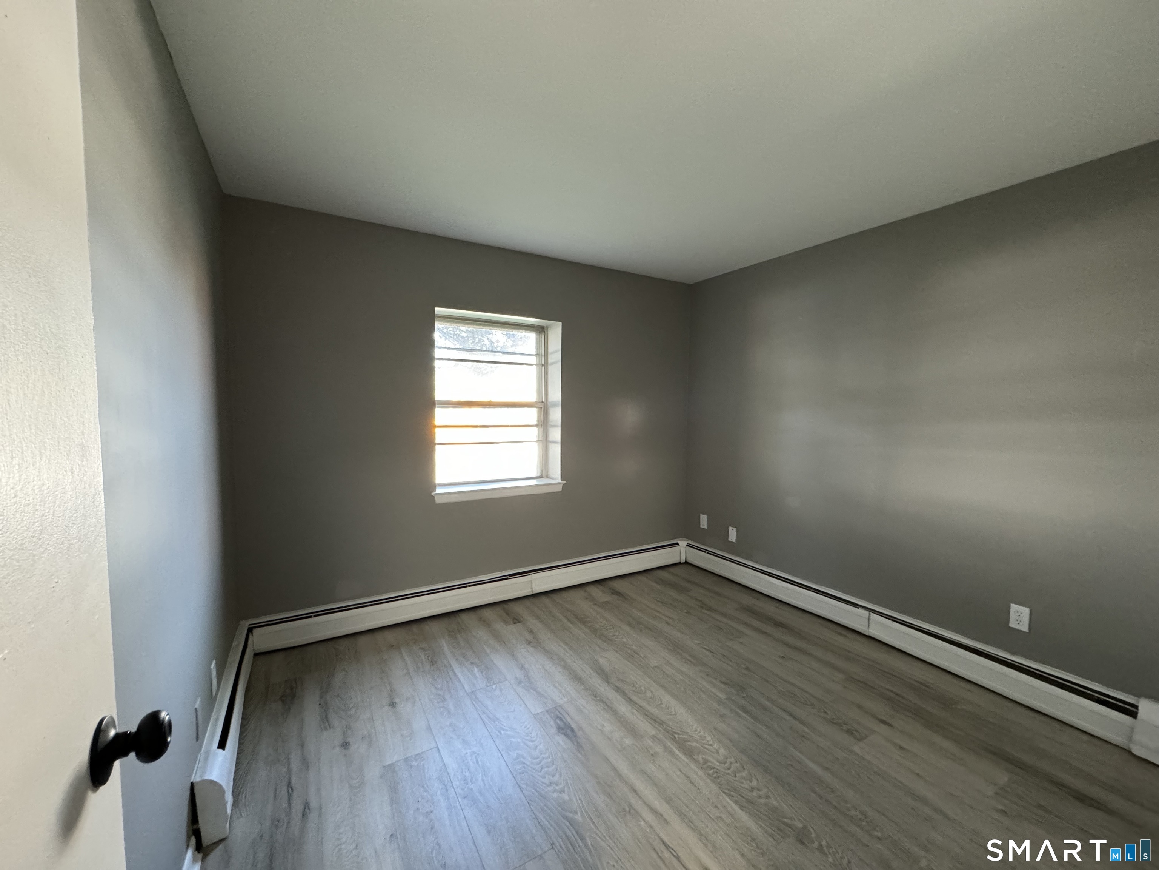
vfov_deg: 85.7
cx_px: 580
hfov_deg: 102.1
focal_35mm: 14
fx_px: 469
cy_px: 435
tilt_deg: -3.7
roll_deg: -0.9
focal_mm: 2.22
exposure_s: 1/60
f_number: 2.2
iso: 640
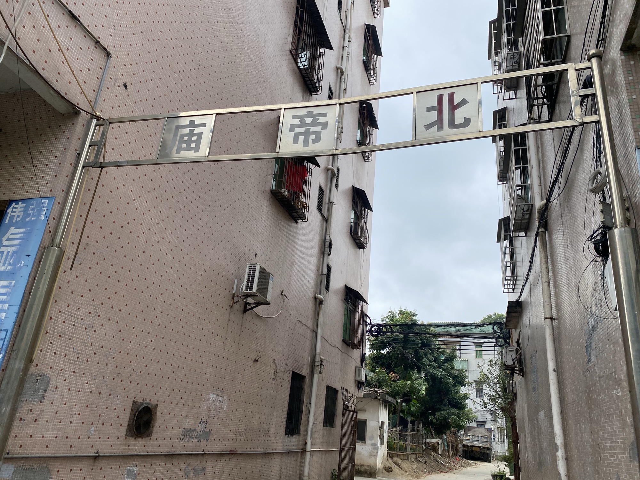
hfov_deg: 67.3
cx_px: 320
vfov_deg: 53.1
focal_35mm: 26
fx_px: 481
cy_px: 240
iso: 32
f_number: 1.8
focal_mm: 4.25
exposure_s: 1/890
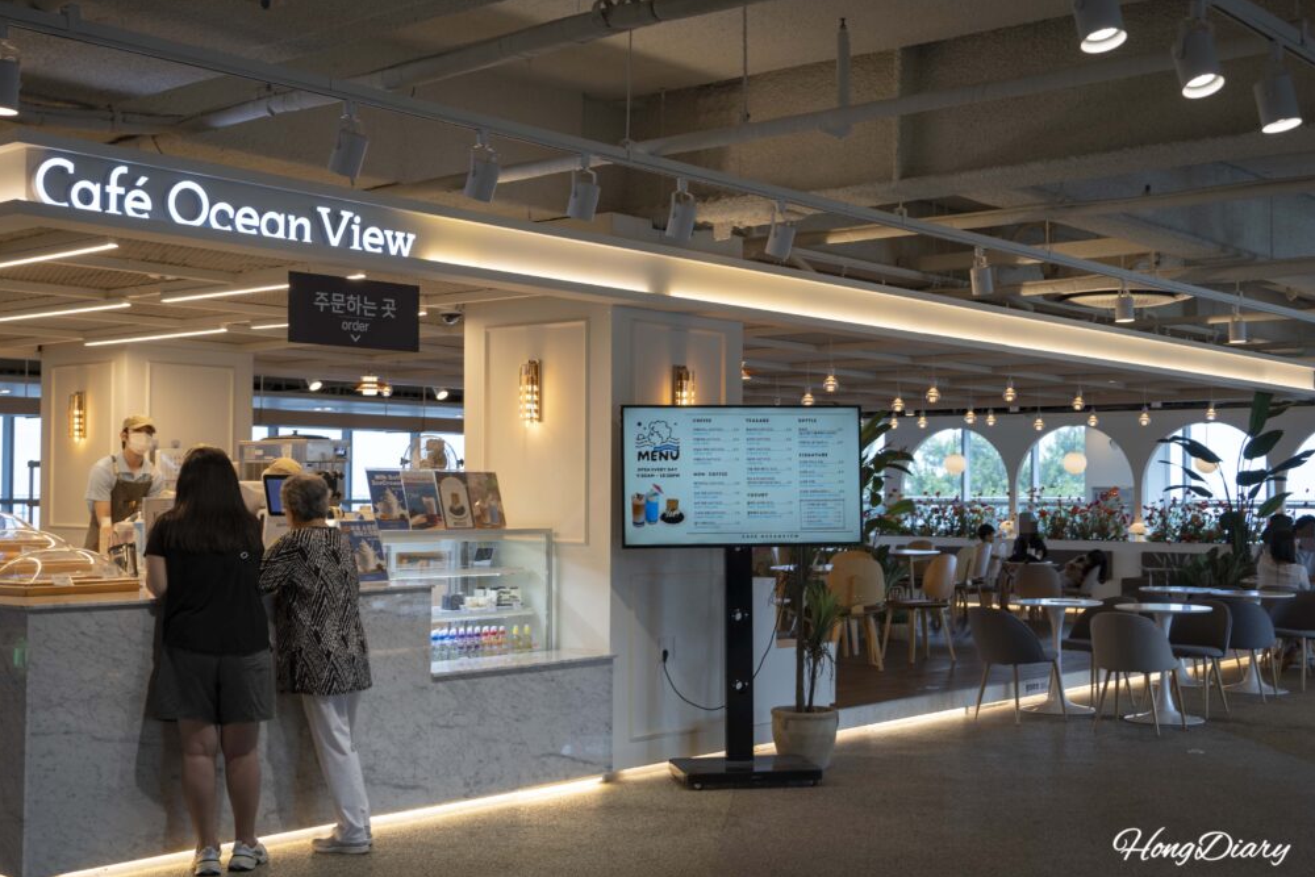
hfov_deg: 46.4
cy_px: 445
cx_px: 665
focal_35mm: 42
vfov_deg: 31.9
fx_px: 1534
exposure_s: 1/60
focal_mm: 41
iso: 200
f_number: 5.6
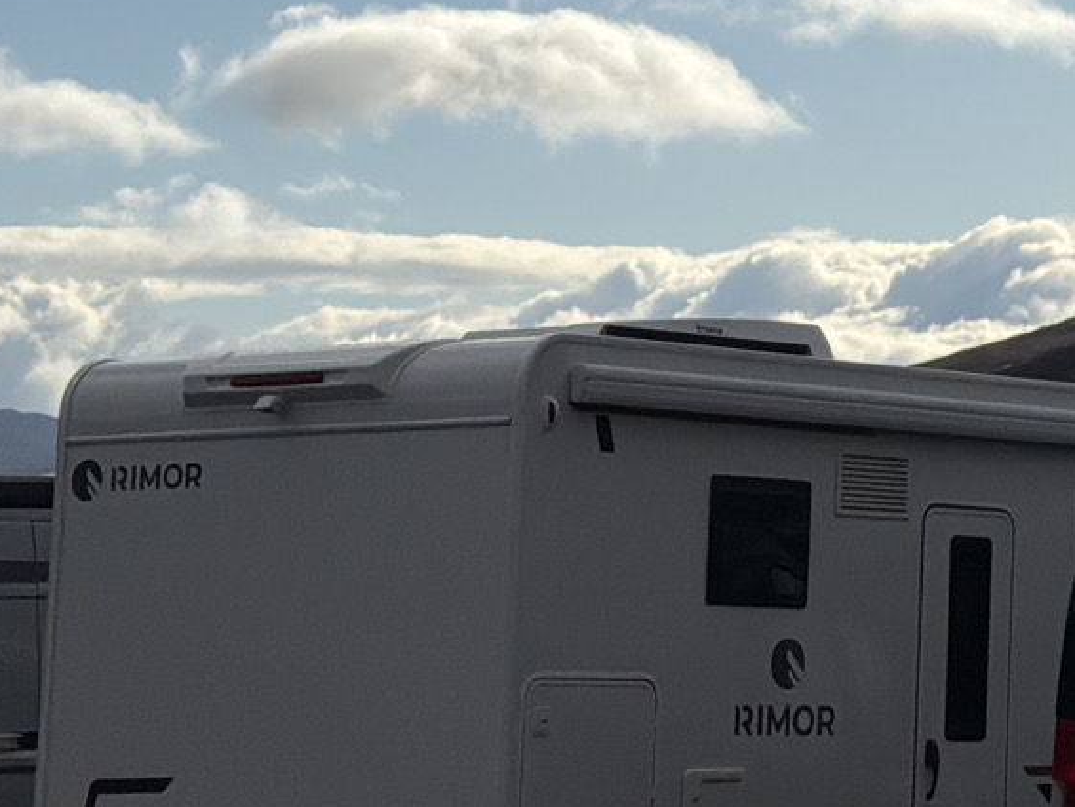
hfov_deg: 11.1
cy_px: -124
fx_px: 5280
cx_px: 1707
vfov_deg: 8.7
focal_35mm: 170
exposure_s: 1/13333
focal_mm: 6.76
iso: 64
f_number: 1.78
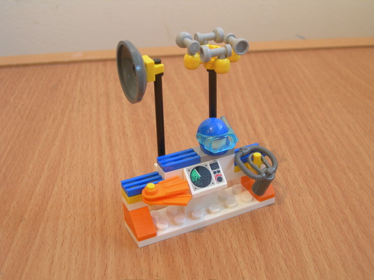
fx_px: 551
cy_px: 140
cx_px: 187
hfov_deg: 37.5
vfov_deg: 28.6
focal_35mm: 51
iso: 129
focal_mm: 10.6
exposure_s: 1/3.6
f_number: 3.2
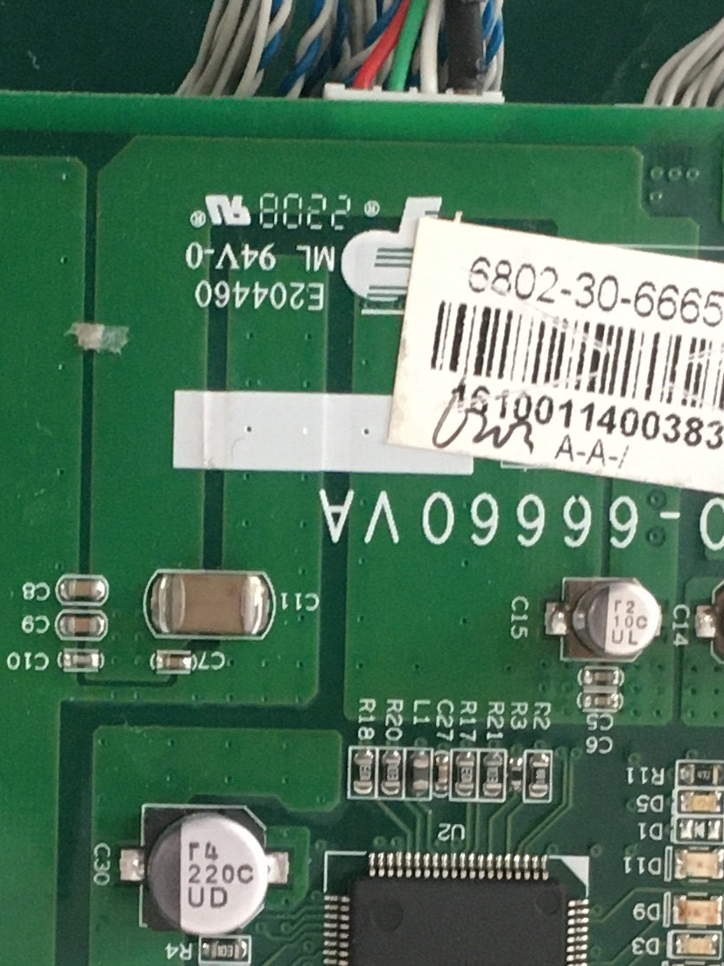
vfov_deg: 18.3
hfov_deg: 13.9
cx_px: 158
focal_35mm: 106
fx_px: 2957
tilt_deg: -87.0
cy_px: 868
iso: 200
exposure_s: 1/33
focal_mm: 4.15
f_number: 2.2
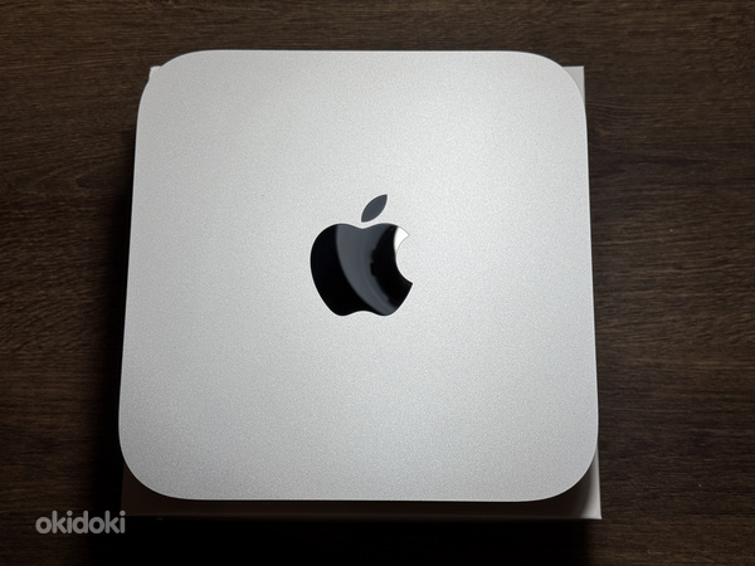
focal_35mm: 48
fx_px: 1047
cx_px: 378
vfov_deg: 30.3
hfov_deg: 39.7
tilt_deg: -76.9
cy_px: 283
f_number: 1.78
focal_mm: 6.76
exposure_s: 1/739
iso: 64
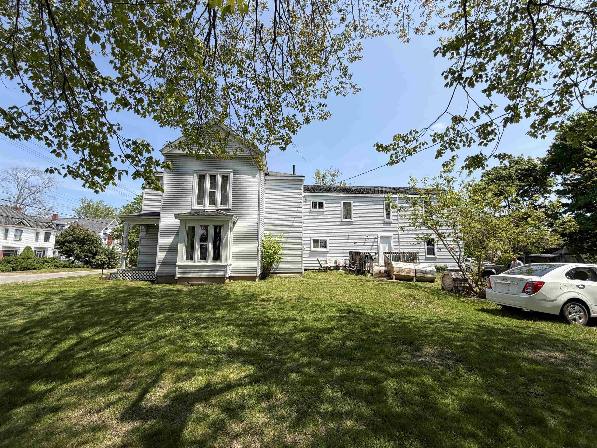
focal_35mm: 14
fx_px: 241
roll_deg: -0.3
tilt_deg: +7.5
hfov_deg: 102.1
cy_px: 224
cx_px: 298
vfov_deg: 85.7
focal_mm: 2.22
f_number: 2.2
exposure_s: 1/770
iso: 25
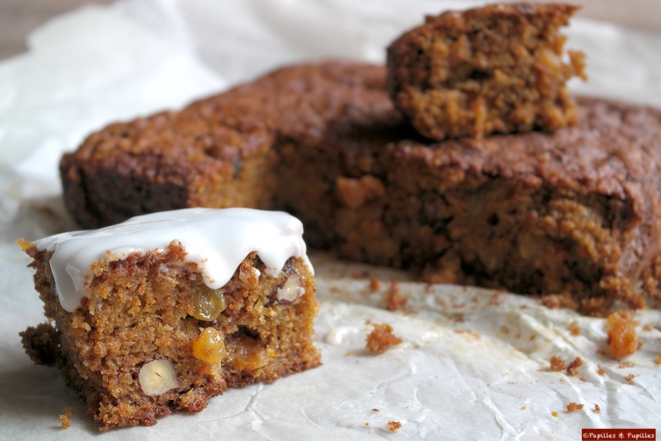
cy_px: 220
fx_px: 1065
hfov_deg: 34.5
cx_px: 330
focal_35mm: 58
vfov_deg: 23.4
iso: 400
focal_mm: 38
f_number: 5
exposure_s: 1/60
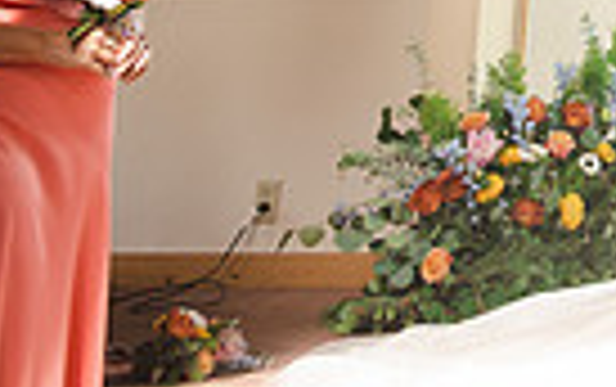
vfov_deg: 11.0
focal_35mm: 105
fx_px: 1765
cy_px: -472
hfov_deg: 16.6
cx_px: 1093
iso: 1000
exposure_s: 1/320
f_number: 4
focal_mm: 24
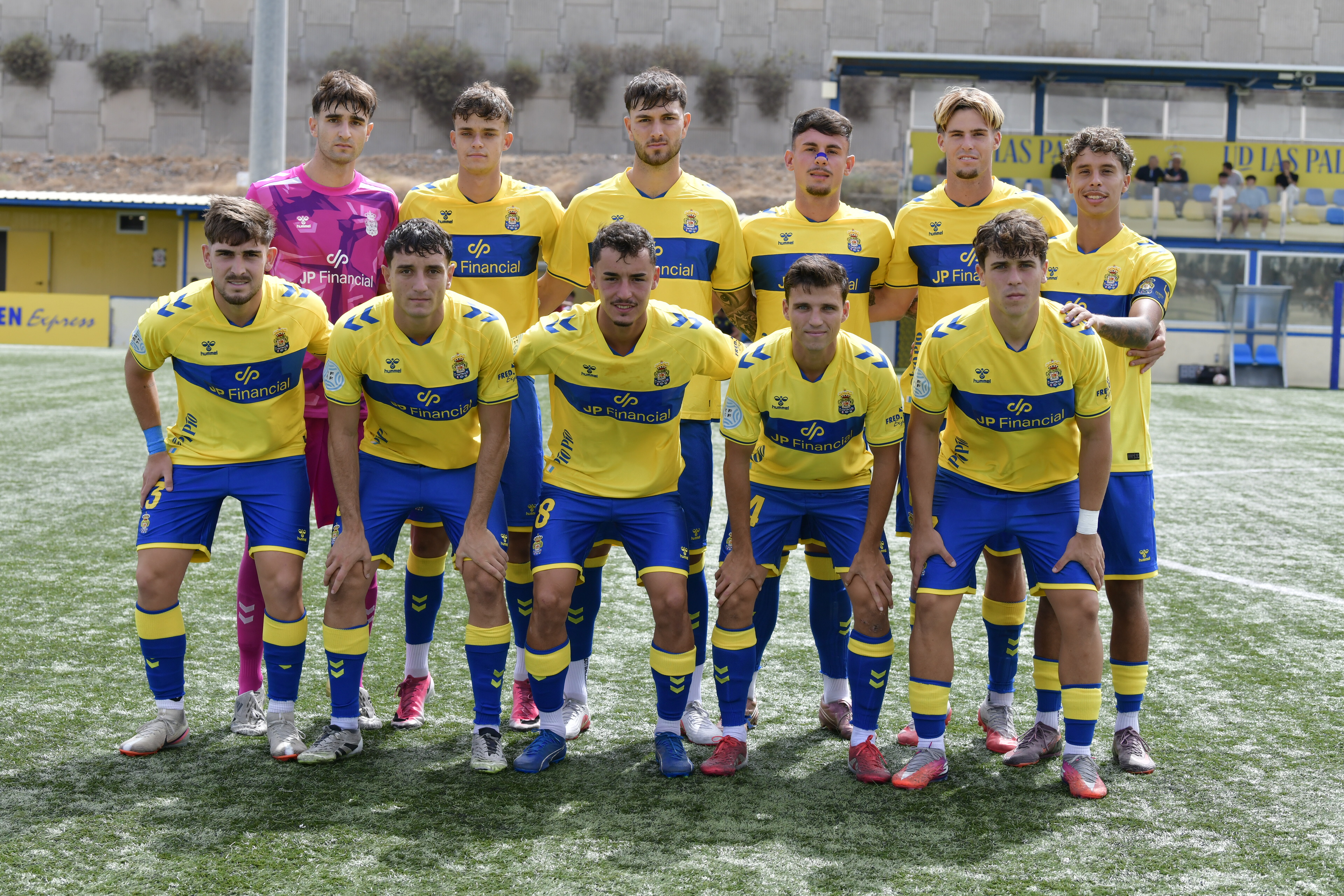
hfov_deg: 28.8
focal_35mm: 70
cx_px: 672
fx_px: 2613
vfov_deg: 19.5
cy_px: 448
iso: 250
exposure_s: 1/1250
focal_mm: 70
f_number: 5.6
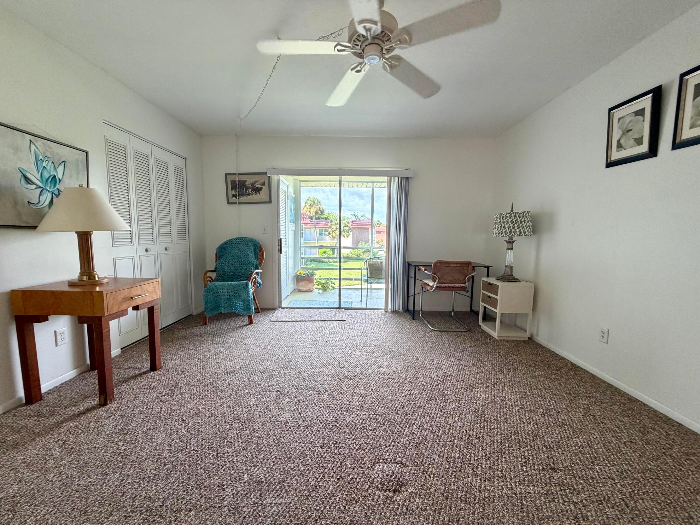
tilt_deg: -6.0
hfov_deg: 102.1
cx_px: 350
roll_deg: -0.4
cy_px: 262
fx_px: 283
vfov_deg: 85.7
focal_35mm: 14
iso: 200
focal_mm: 2.22
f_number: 2.2
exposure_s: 1/121
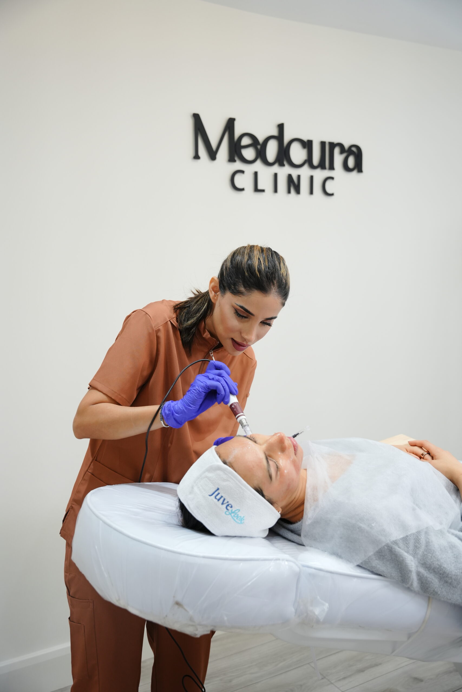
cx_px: 231
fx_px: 699
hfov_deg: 36.6
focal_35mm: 36
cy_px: 346
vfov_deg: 52.8
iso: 1000
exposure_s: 1/160
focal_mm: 36.3
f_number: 3.5
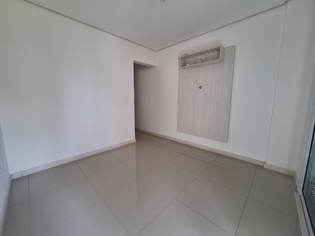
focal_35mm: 13
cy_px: 118
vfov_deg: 89.9
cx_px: 158
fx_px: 118
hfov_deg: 106.2
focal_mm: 1.74
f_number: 2.2
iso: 80
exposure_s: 1/120
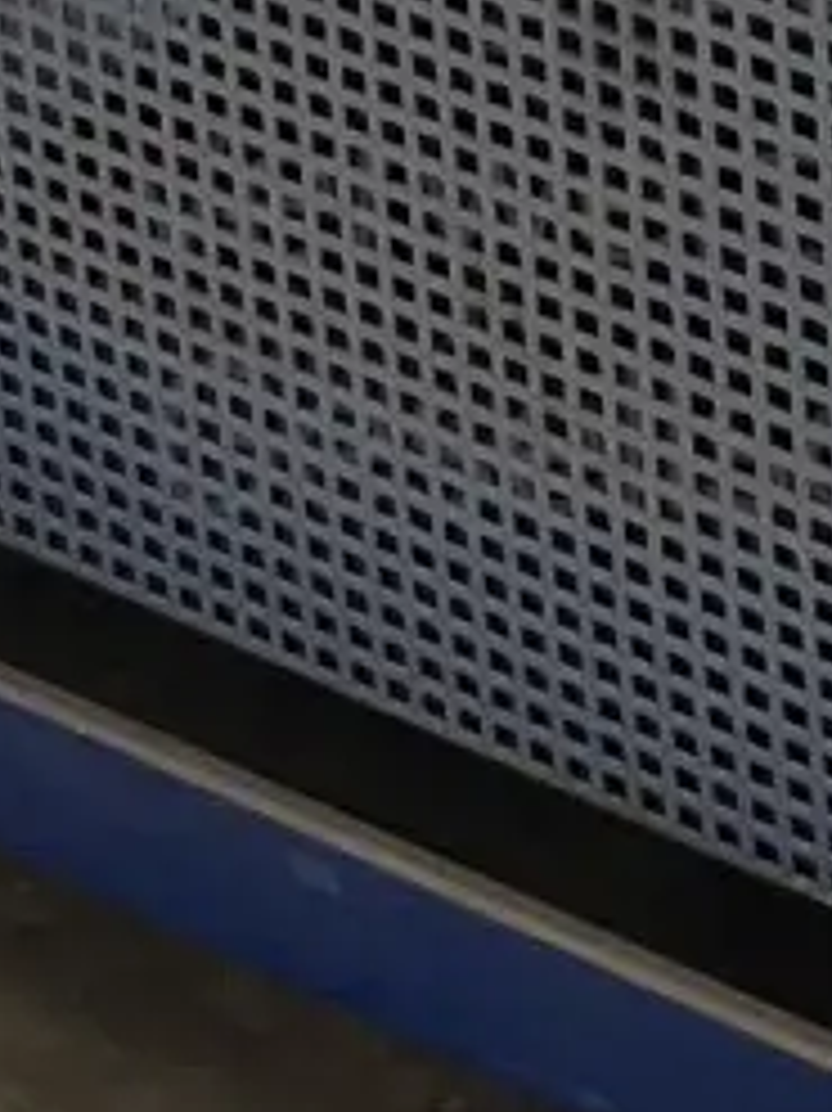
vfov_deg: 8.4
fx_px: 6479
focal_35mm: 202
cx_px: 756
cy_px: -2075
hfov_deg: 7.3
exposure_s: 1/50
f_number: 1.6
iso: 160
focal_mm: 5.1
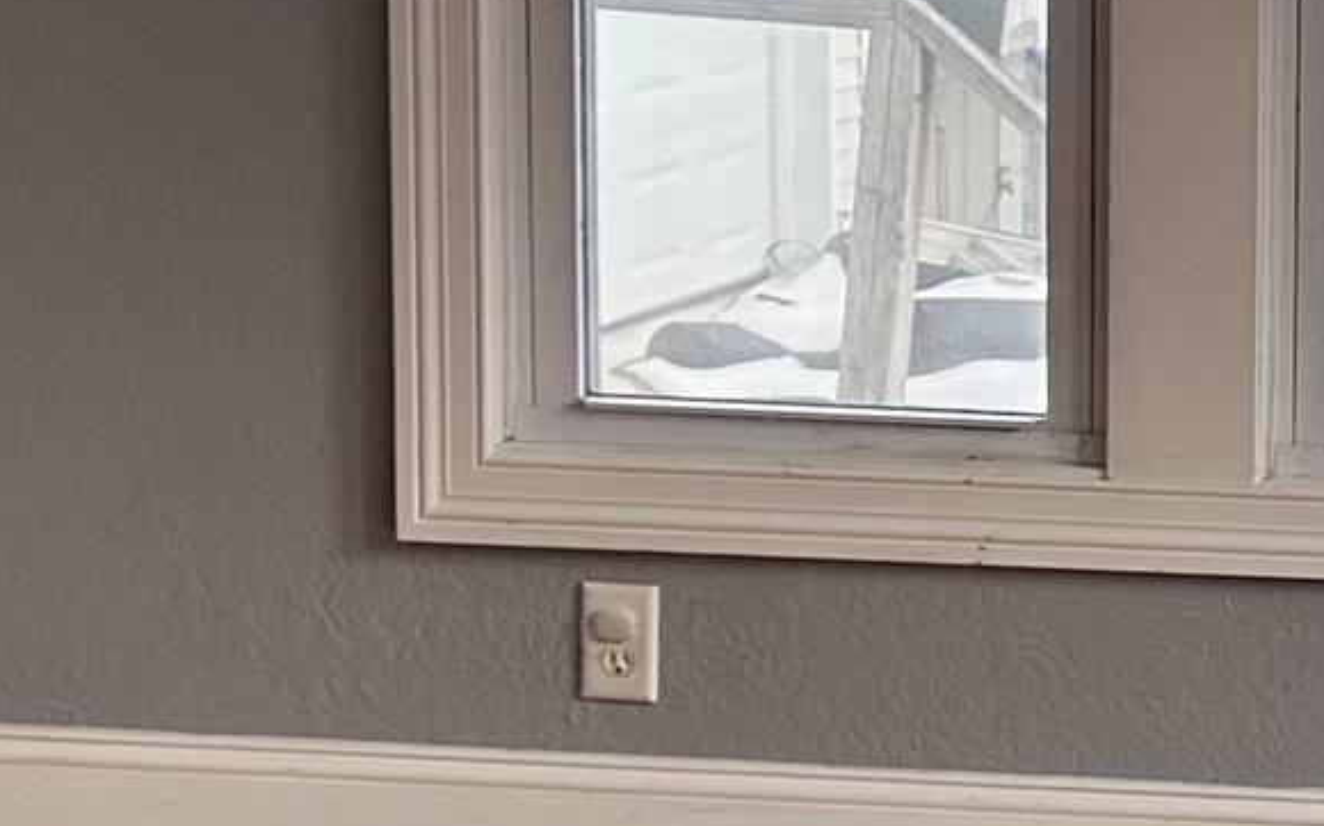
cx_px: 2662
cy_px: 386
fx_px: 5266
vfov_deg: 9.0
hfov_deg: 12.6
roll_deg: -3.2
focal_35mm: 146
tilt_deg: -7.5
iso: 50
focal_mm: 5.7
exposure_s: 1/1000
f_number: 1.5
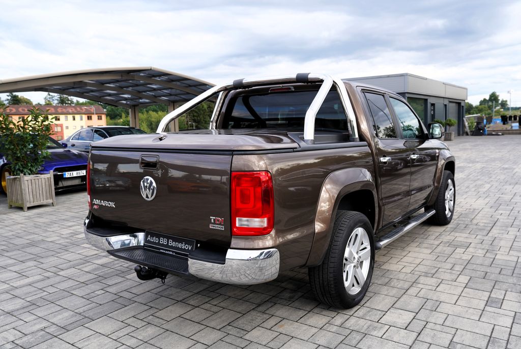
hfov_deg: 63.6
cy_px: 174
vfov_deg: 45.1
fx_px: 420
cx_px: 260
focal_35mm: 29
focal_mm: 29
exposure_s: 1/100
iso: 100
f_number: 5
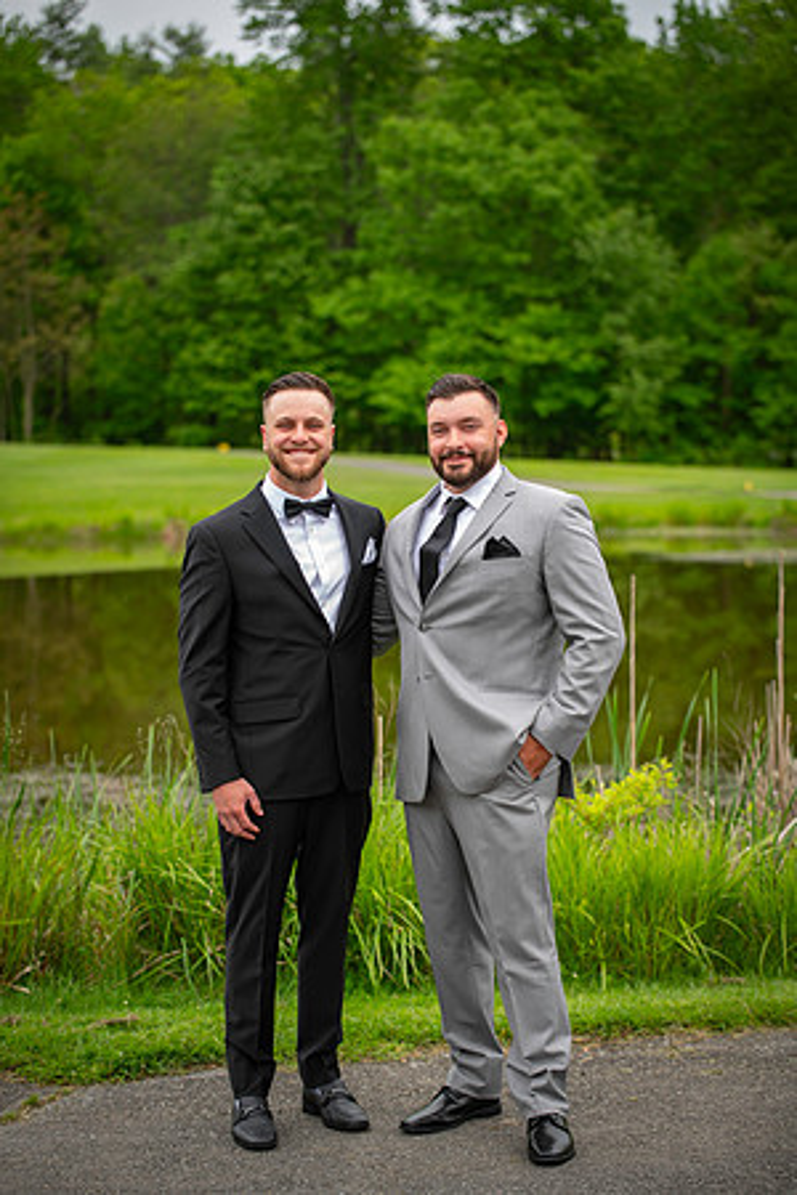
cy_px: 598
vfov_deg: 26.0
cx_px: 398
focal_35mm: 78
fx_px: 2590
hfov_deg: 17.5
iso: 64
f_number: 2.8
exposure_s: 1/250
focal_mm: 78
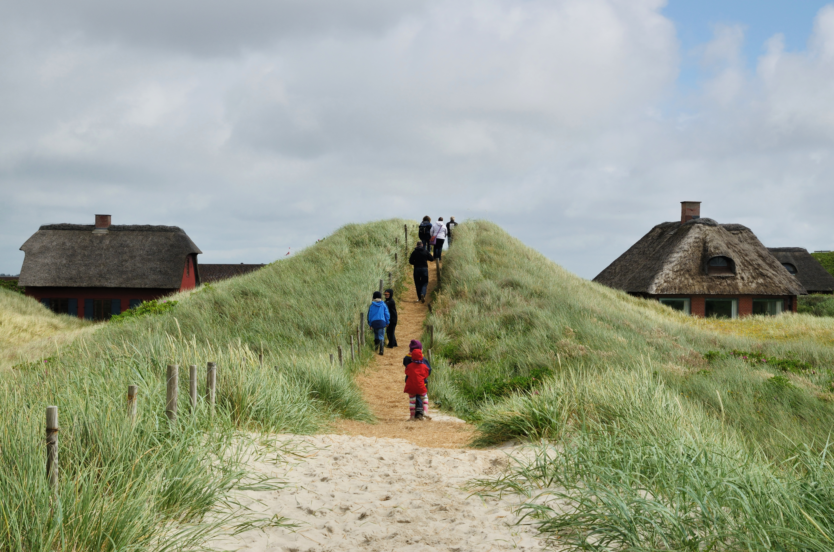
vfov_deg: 20.1
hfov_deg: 29.9
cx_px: 417
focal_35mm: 68
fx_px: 1561
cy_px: 276
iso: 160
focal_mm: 45
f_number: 9
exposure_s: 1/640
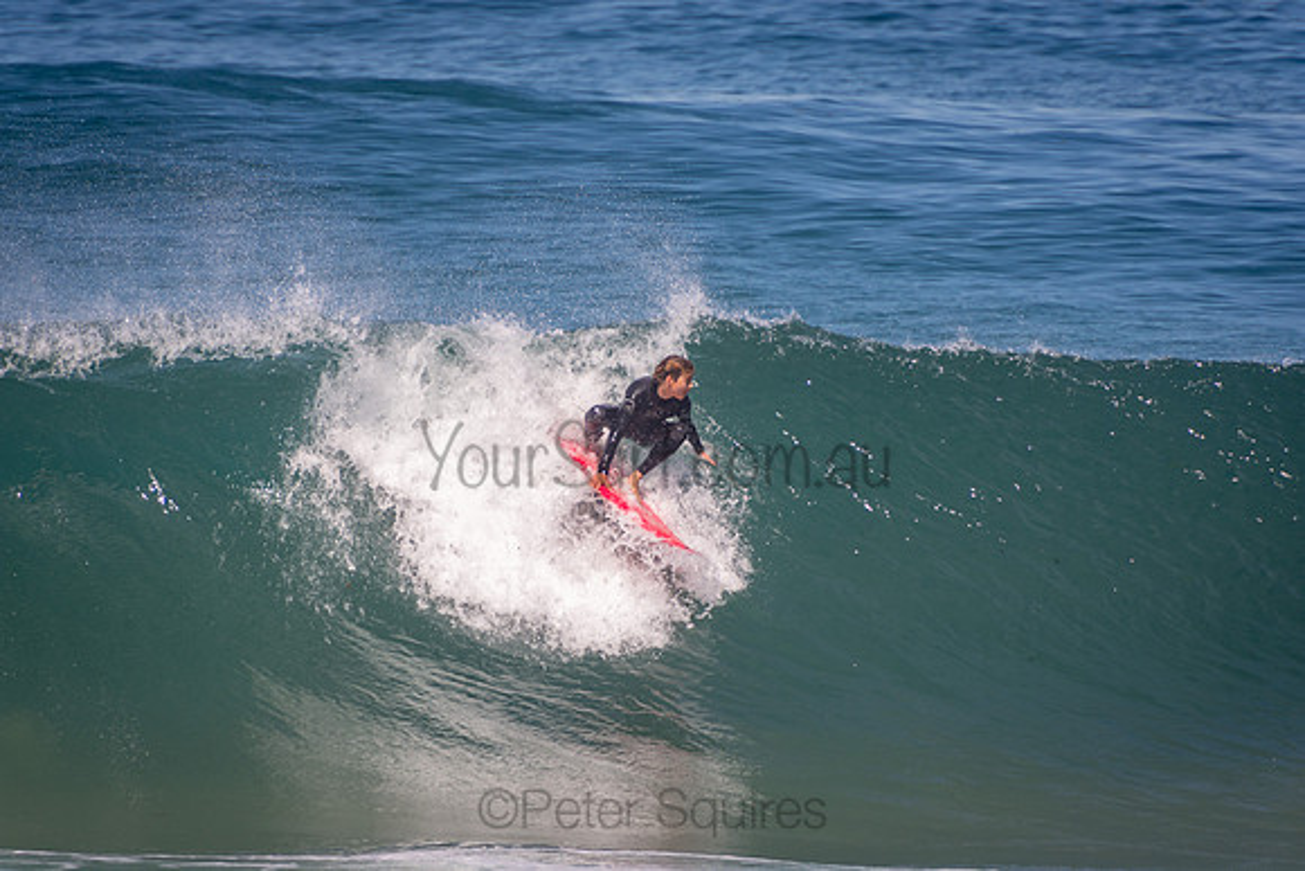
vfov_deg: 2.3
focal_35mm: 600
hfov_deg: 3.4
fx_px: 21754
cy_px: 436
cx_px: 652
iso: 220
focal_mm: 400
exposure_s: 1/1250
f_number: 5.6
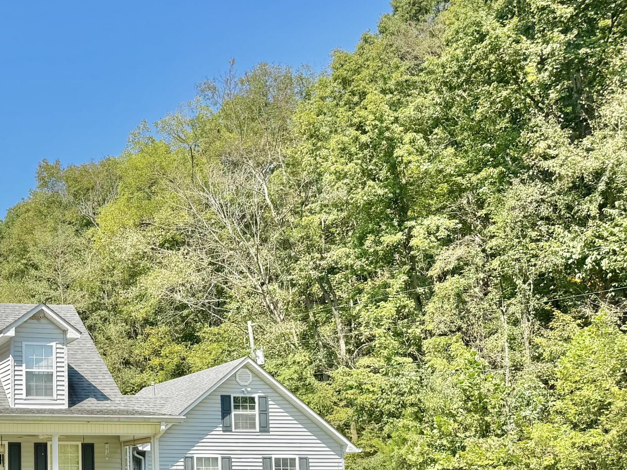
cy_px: 411
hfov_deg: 30.8
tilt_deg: +4.7
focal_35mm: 57
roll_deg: +0.0
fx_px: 1032
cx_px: -30
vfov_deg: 25.0
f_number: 1.78
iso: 80
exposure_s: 1/2105
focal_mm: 6.76
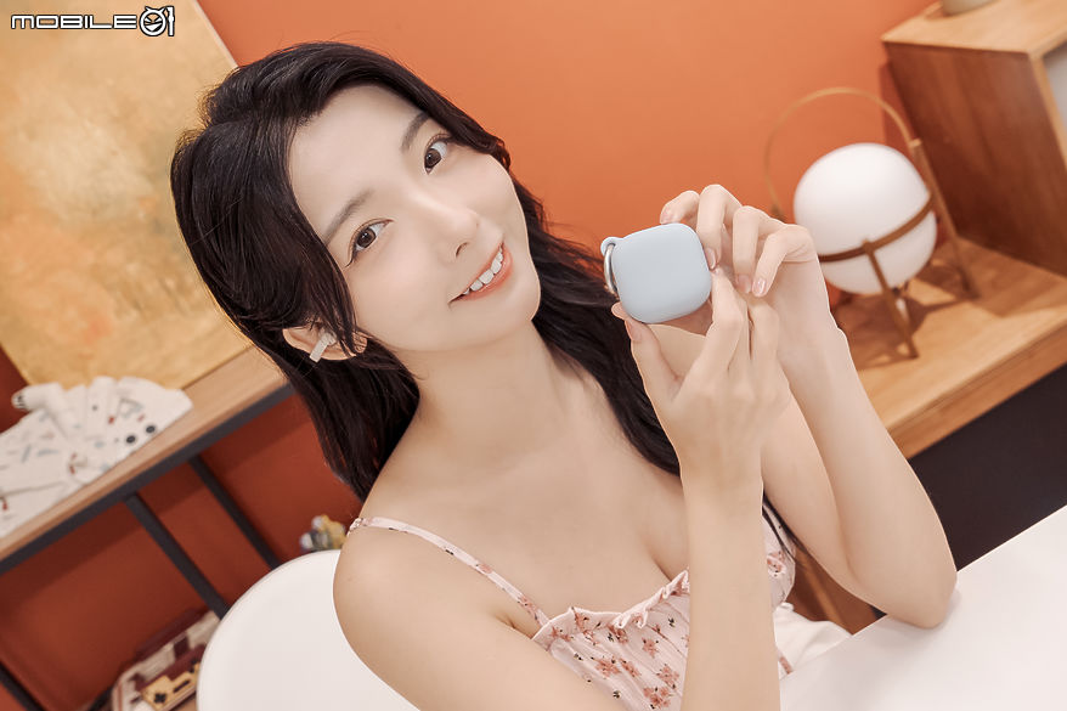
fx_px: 1067
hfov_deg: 53.1
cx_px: 534
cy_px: 356
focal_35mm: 36
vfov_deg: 36.9
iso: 1000
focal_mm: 24
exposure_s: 1/100
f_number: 4
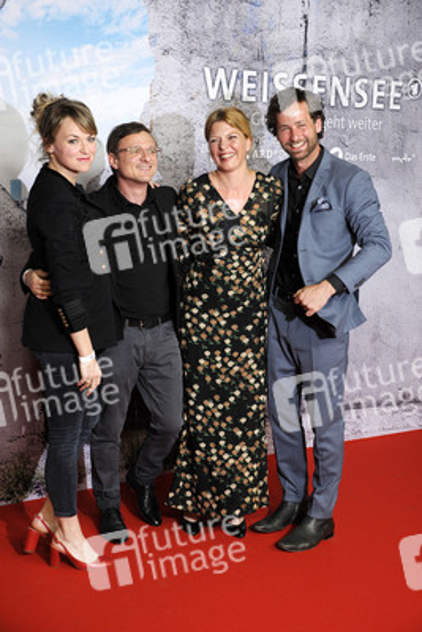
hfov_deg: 26.0
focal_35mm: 52
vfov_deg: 38.2
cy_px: 316
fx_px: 913
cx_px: 211
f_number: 5.6
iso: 640
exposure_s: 1/160
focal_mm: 52
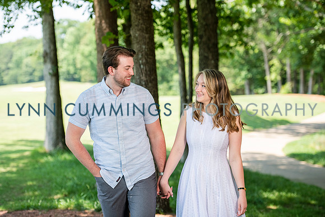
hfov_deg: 21.5
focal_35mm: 95
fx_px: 858
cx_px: 162
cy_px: 108
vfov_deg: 14.4
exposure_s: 1/1000
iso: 400
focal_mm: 95
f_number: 3.5
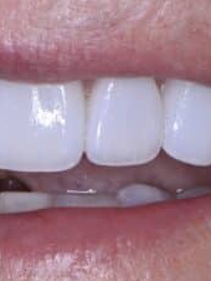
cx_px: 129
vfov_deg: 7.3
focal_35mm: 271
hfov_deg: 5.5
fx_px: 2199
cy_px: 167
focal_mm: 85
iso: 100
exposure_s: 1/250
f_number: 22
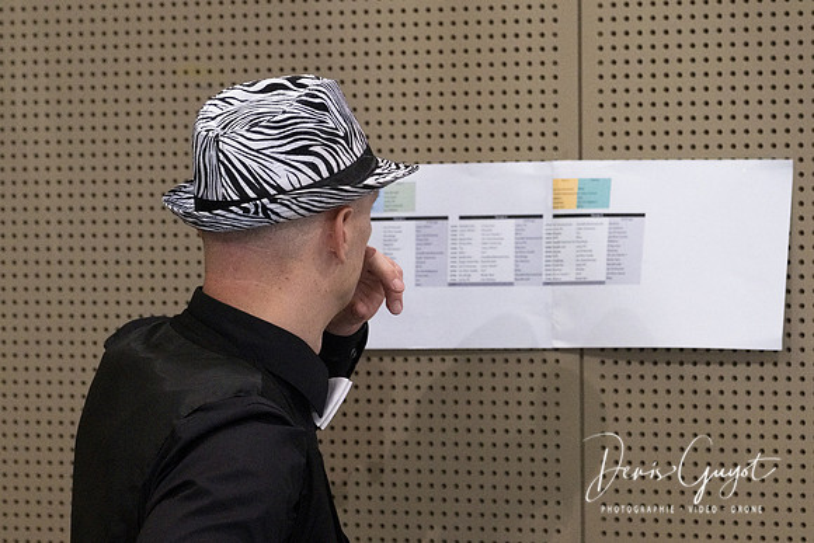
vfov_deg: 9.8
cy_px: 218
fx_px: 3183
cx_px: 409
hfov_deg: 14.6
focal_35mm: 141
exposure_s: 1/320
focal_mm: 77.3
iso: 5000
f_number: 2.8
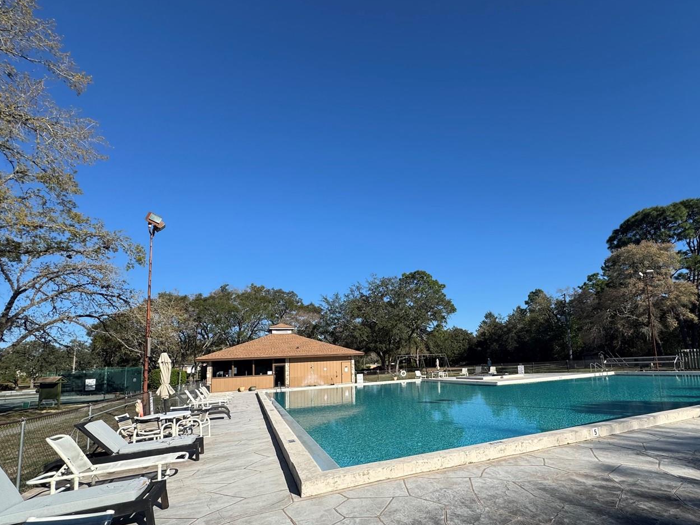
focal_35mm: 18
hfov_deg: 86.6
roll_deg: +2.3
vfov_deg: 70.8
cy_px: 316
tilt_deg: +6.9
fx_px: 364
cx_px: 422
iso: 50
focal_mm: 2.22
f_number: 2.2
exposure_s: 1/2494
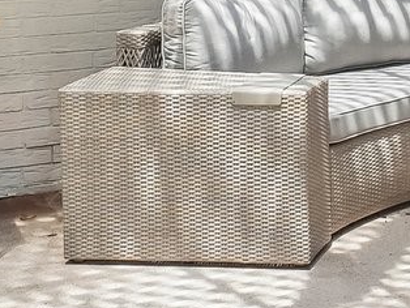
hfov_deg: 19.2
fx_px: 1114
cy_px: -121
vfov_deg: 14.9
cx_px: 538
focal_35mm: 94
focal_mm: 10
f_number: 8
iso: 400
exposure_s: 1/320
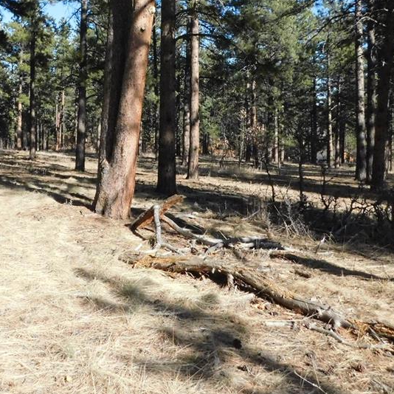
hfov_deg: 42.2
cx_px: 128
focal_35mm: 39
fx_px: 502
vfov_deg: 42.2
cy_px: 126
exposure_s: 1/1250
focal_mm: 4
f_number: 6
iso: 800
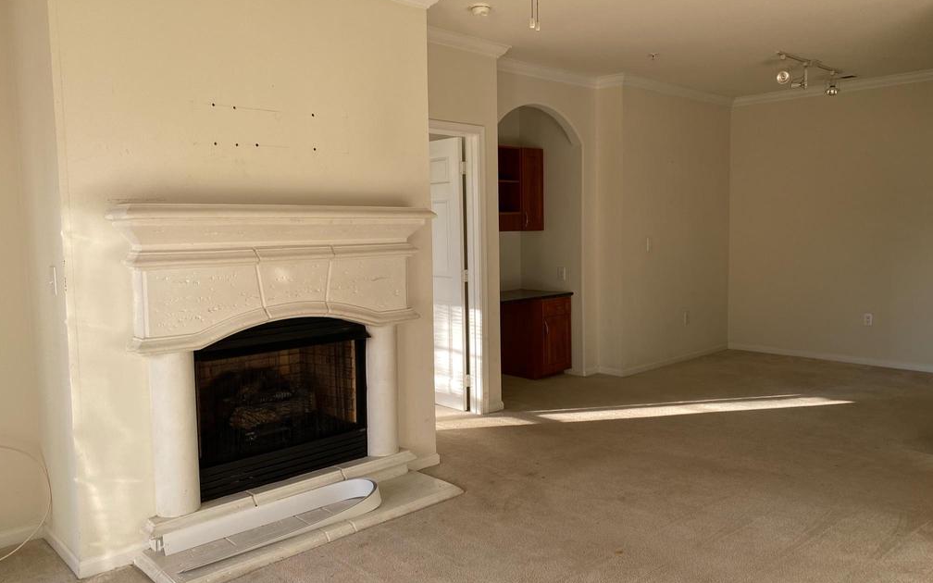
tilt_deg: -4.9
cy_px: 290
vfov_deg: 44.5
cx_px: 467
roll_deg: +1.1
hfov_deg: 66.5
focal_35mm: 28
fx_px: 712
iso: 50
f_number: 1.8
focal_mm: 4.25
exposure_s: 1/121
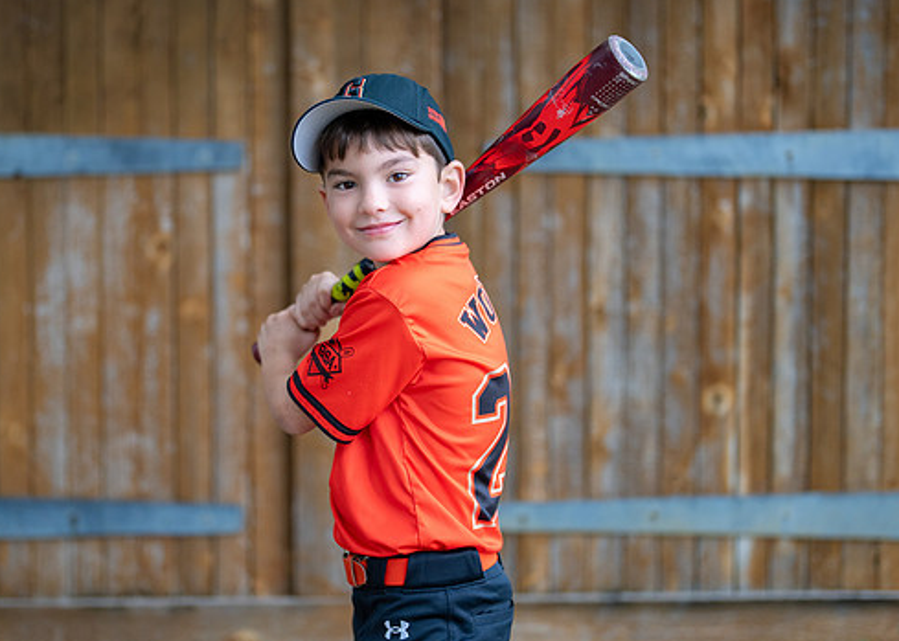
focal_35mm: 73
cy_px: 295
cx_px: 363
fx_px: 1863
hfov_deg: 27.1
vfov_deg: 19.5
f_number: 1.2
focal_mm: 50
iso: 500
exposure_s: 1/640
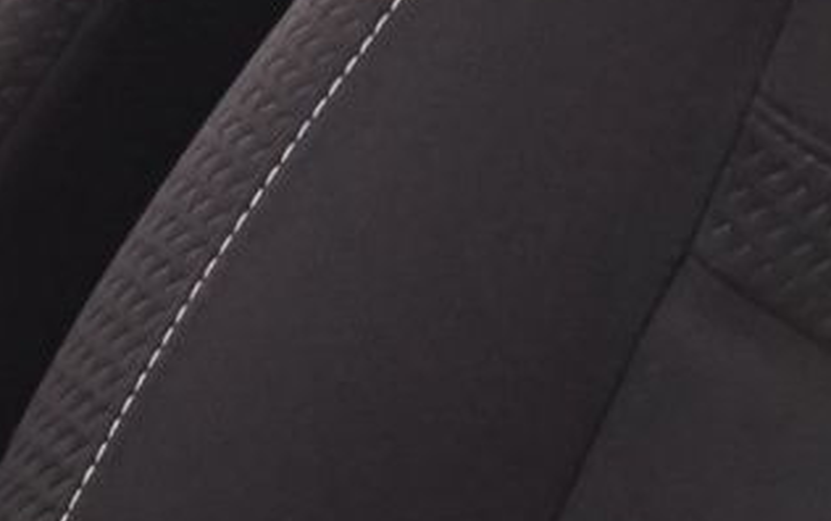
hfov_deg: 6.8
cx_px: -818
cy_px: 806
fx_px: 6754
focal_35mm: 298
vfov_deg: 4.4
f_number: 4
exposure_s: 1/8
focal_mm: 37
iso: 1250
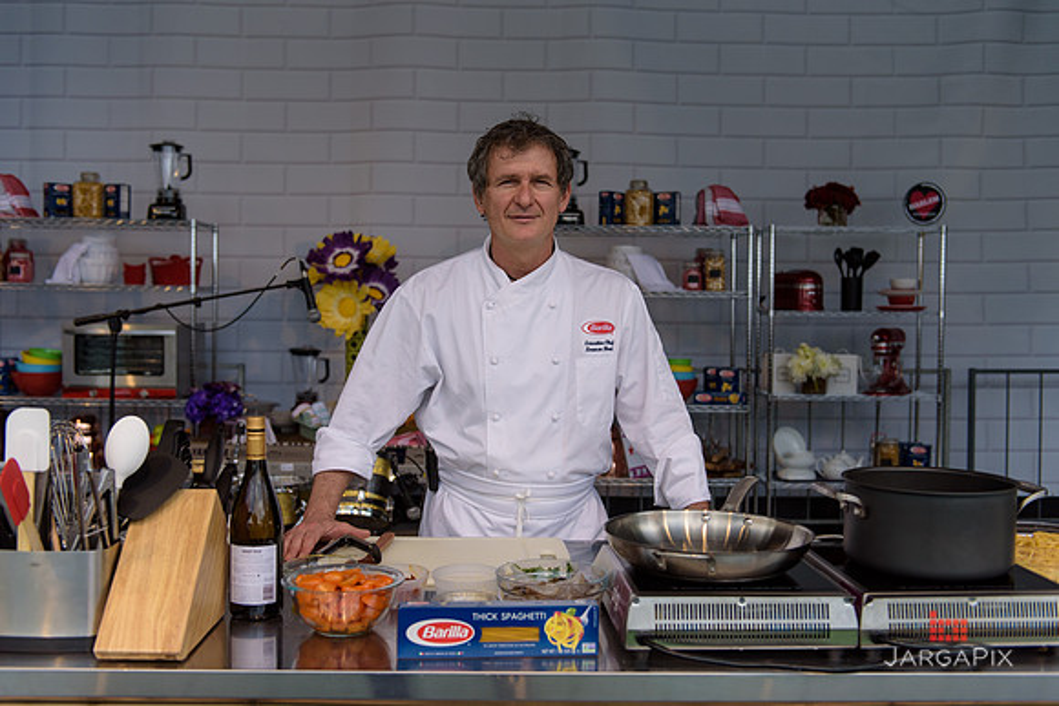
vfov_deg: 35.1
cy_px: 353
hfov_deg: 50.7
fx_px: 1118
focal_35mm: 38
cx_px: 530
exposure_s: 1/2500
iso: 250
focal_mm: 38
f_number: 3.2
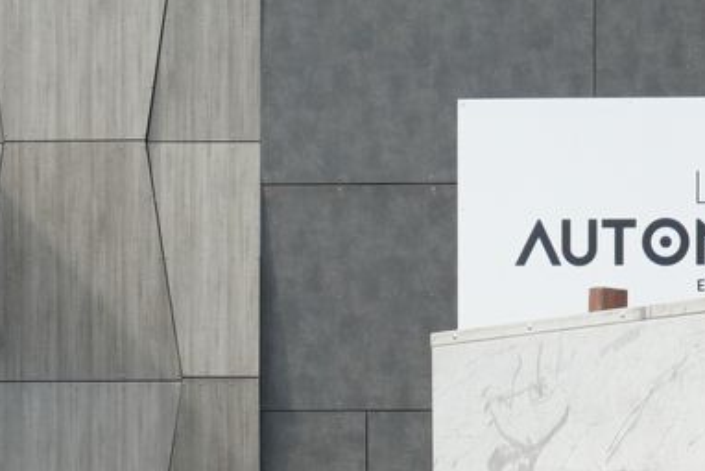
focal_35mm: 181
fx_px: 3538
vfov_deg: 7.4
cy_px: 761
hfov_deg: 11.4
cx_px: 273
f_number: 5.6
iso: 100
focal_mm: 23
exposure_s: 1/100
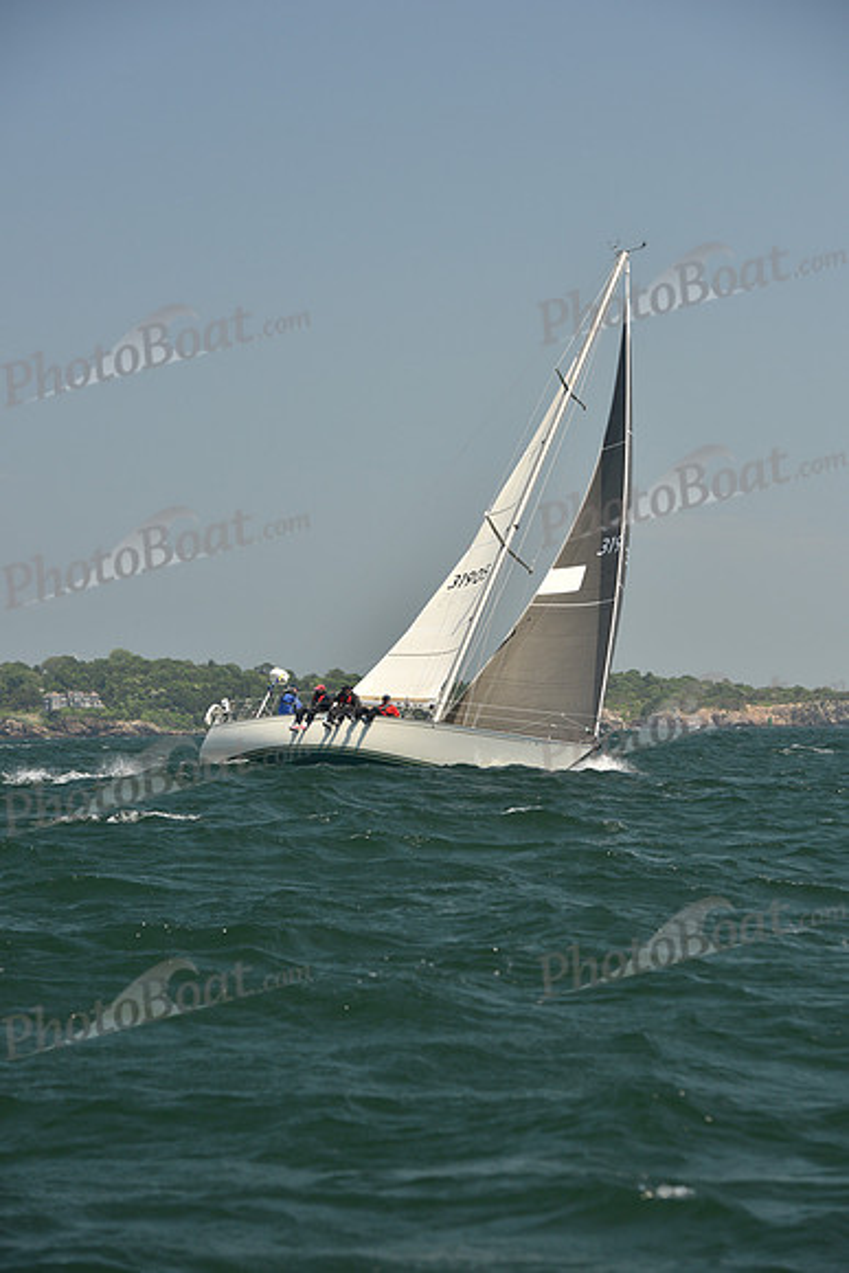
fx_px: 3712
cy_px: 636
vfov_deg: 19.5
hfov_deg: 13.0
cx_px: 424
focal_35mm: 105
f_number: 5.6
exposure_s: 1/640
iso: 250
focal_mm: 105
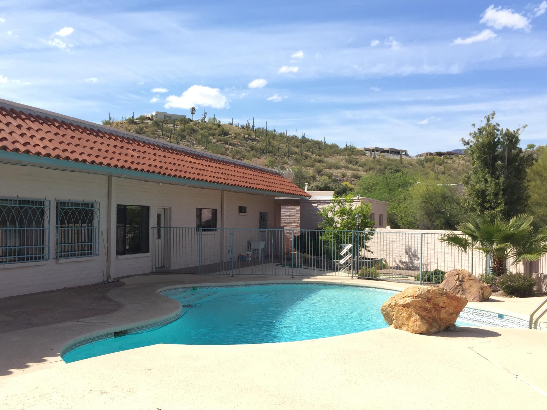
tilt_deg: -0.5
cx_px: 233
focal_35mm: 35
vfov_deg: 40.6
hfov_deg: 52.4
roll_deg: -0.6
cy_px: 231
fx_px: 553
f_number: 2.2
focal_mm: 4.15
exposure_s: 1/1236
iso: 32
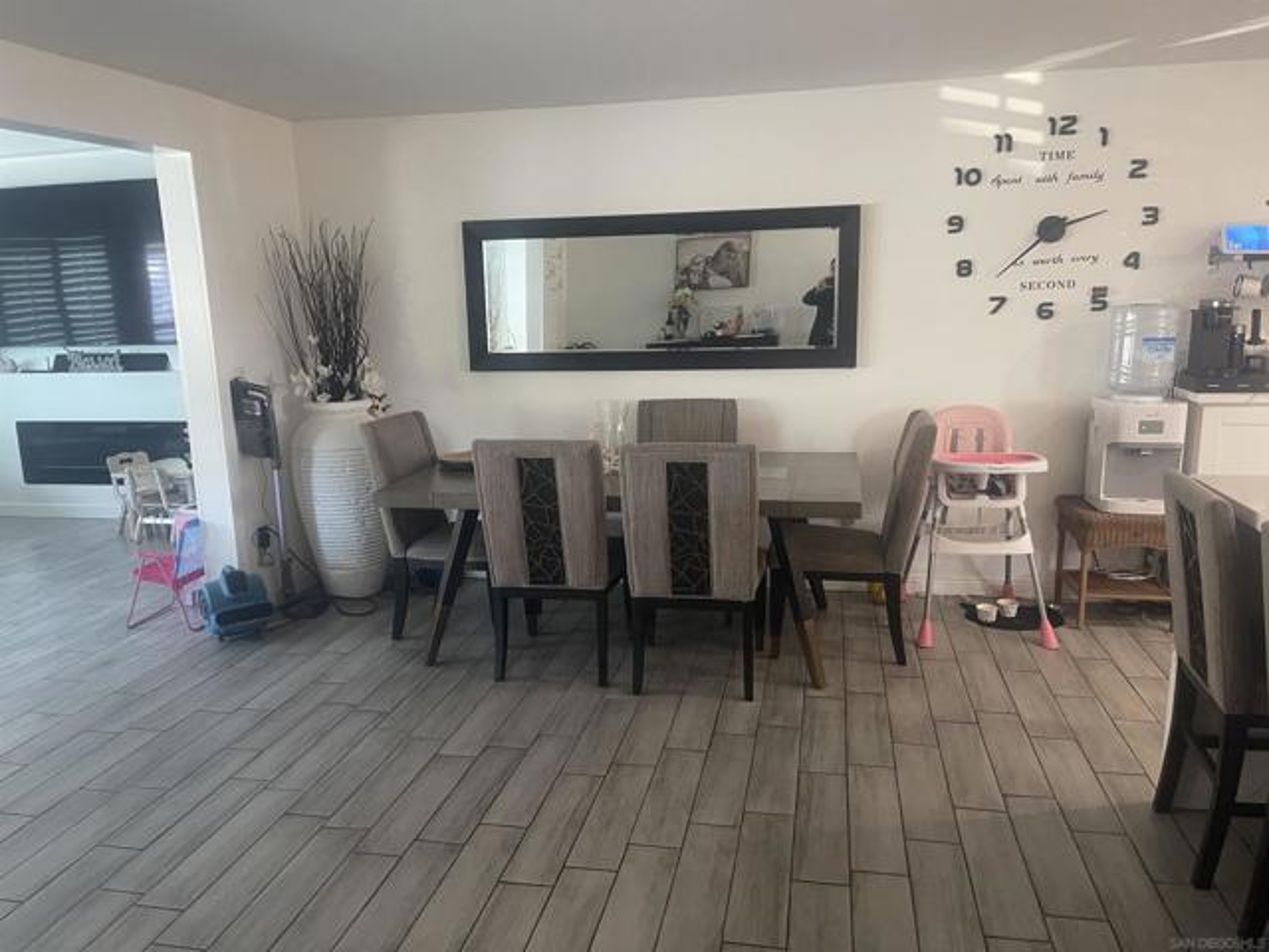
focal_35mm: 25
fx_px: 916
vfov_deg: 54.9
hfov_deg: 69.4
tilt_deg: -11.7
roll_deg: +1.3
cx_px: 634
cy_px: 476
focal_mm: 5.1
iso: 320
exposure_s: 1/60
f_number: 1.6
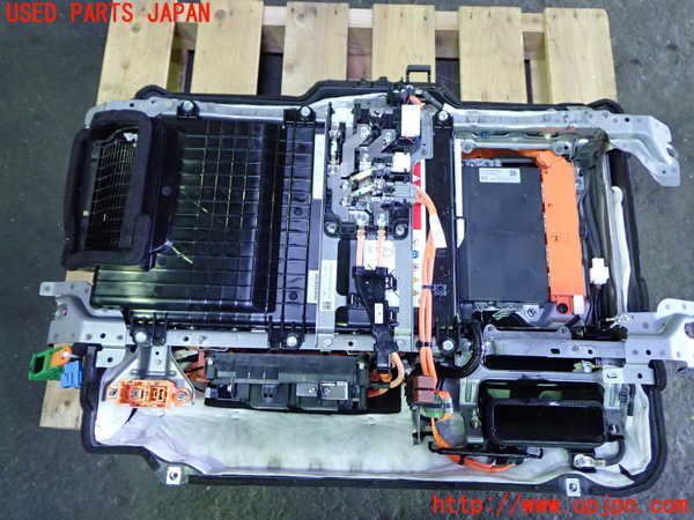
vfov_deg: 46.8
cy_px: 260
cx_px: 347
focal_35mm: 30
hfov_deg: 60.0
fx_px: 601
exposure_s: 1/30
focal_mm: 5.4
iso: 500
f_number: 2.3
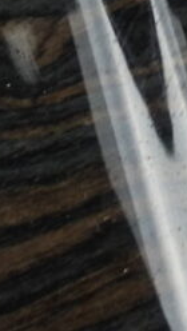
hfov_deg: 2.9
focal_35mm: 422
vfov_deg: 5.0
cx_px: 374
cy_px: -456
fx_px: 3710
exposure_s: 1/30
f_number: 3.5
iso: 100
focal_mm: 10.7
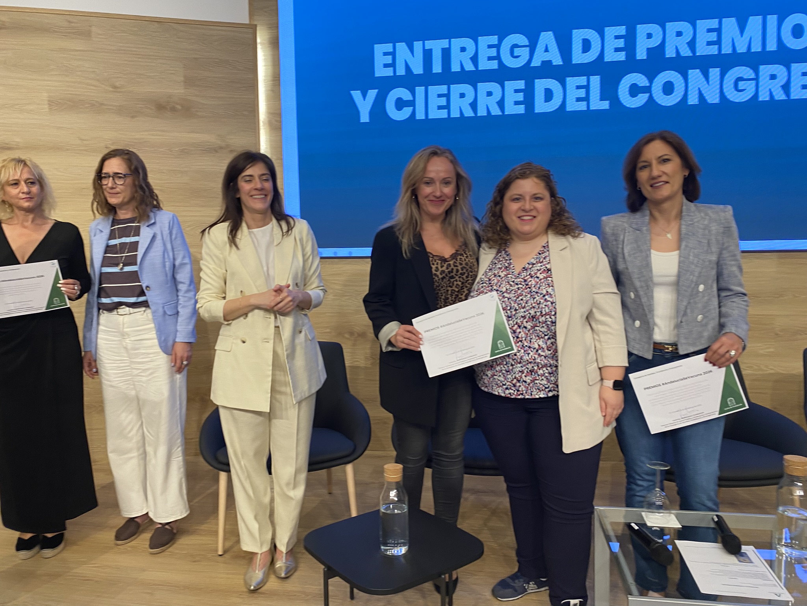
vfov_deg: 53.1
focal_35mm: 26
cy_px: 303
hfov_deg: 67.3
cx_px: 404
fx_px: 606
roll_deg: -0.7
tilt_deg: -5.7
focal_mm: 4.25
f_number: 1.8
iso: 80
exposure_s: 1/50
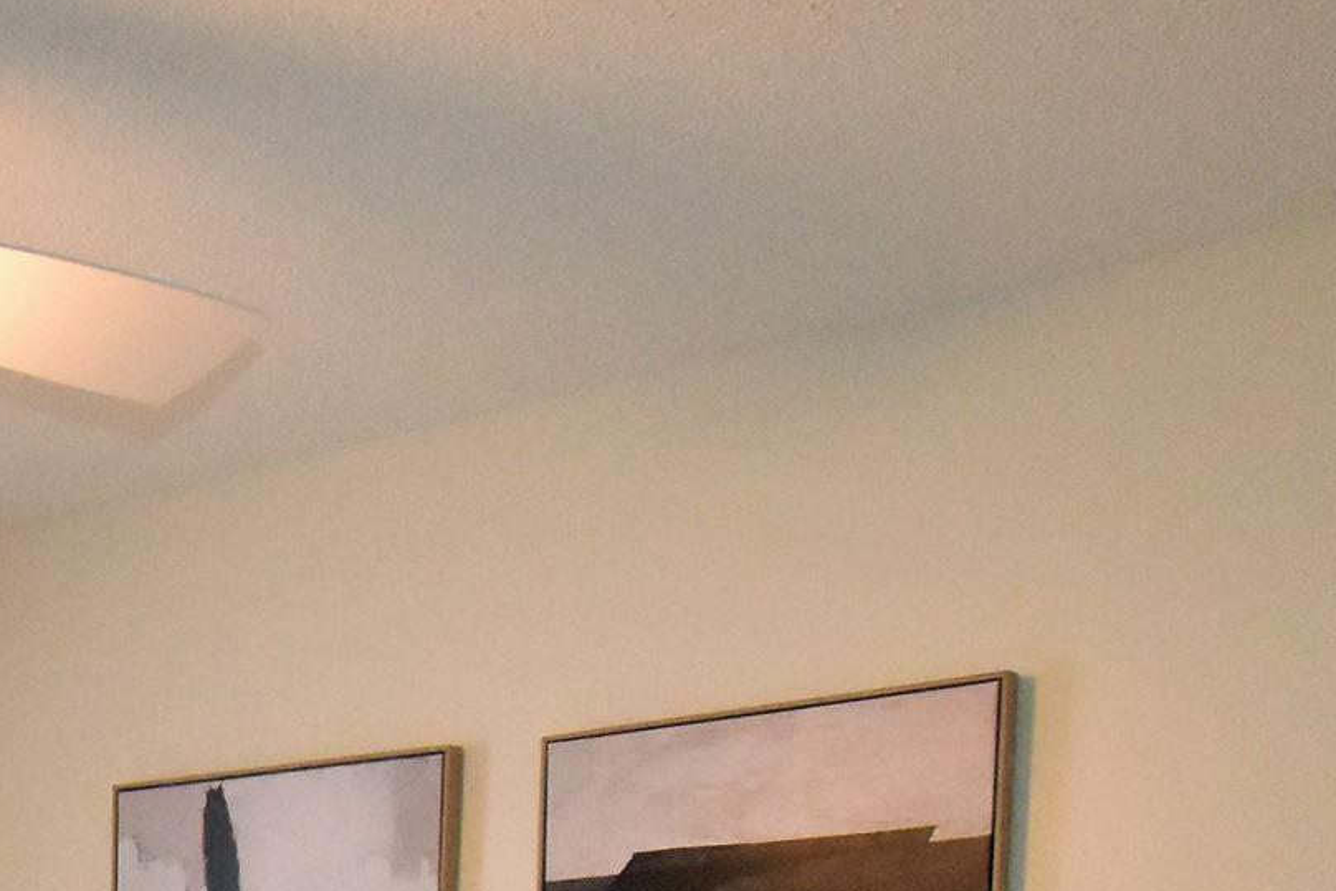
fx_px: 2116
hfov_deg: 31.4
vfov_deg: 20.0
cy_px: 1402
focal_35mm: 57
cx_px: -106
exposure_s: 1/200
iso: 6400
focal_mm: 10
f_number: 4.5
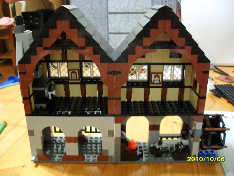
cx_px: 117
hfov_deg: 52.6
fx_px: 237
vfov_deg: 40.7
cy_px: 88
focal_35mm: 35
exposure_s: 1/2
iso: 200
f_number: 2.8
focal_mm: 6.2
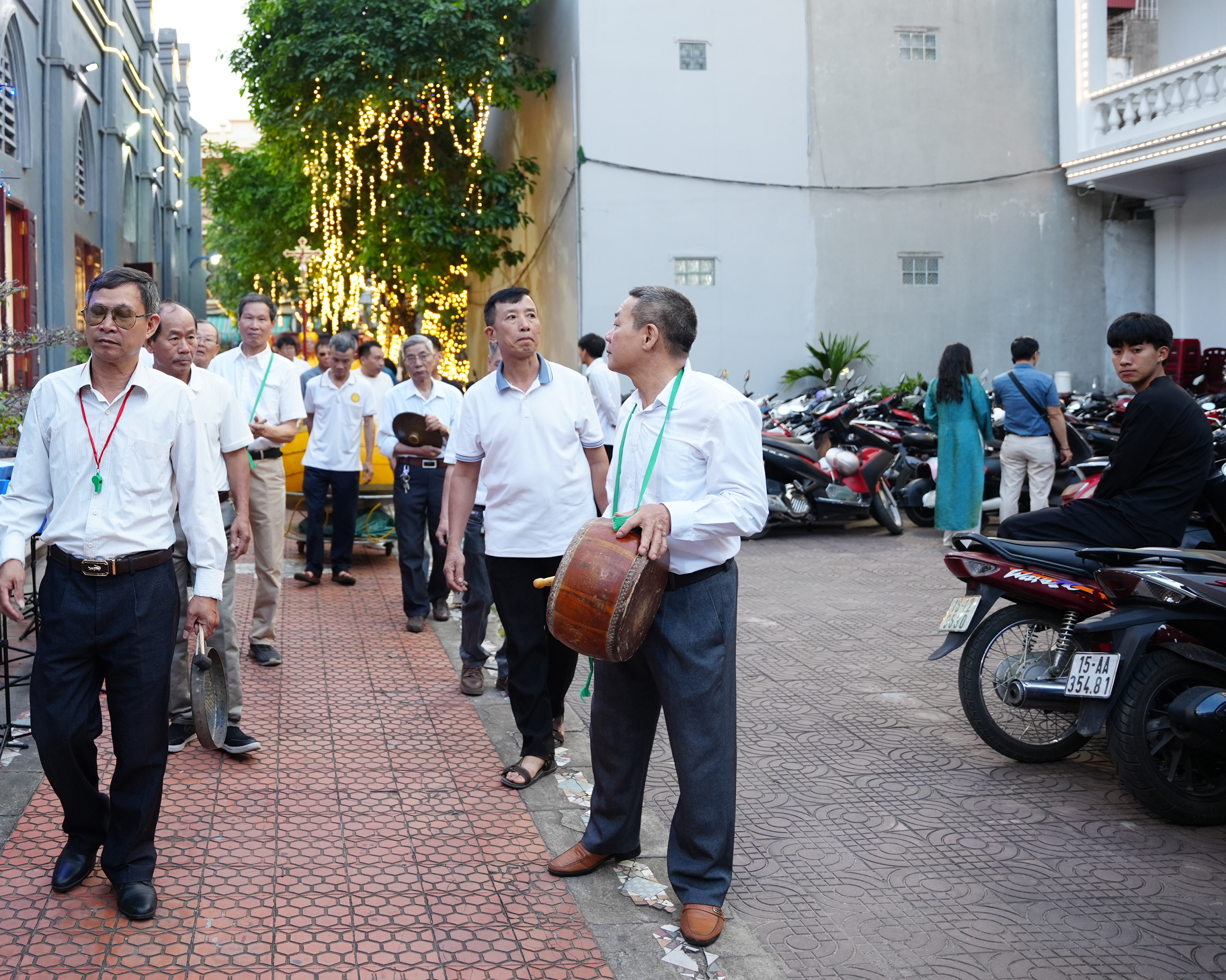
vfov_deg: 44.3
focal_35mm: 33
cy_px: 398
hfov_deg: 52.3
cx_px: 334
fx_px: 1197
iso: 800
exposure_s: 1/160
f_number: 2.8
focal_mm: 24
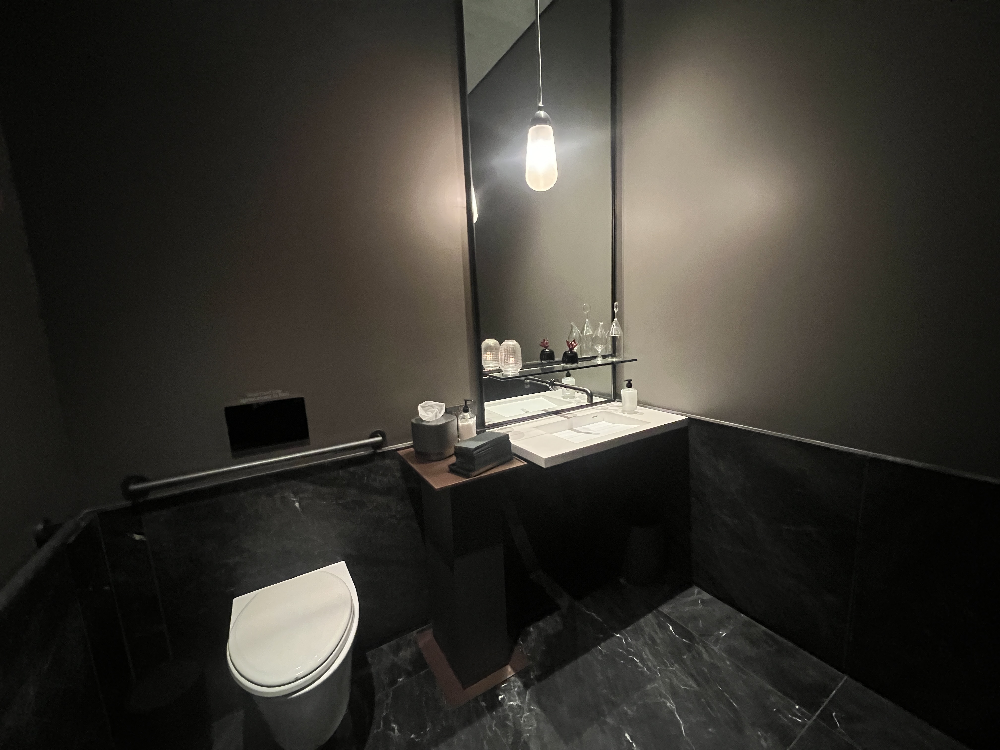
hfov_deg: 106.2
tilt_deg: -9.0
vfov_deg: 89.9
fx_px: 376
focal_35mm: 13
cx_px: 500
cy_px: 375
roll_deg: +3.4
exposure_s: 1/50
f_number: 1.8
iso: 1000
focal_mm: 1.57
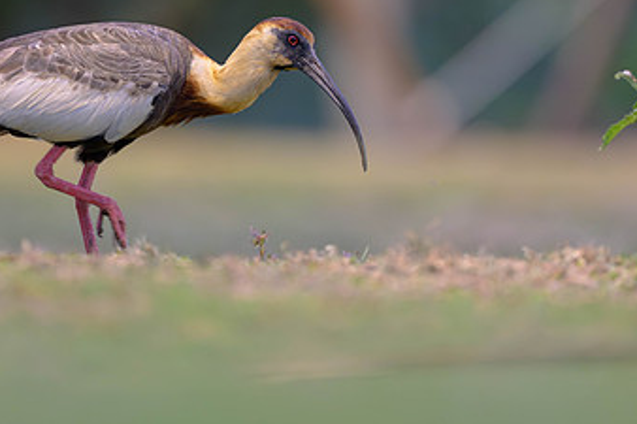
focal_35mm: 722
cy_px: 133
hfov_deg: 2.9
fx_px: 12769
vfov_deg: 1.9
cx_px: 300
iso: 3200
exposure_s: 1/320
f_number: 2.8
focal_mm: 400
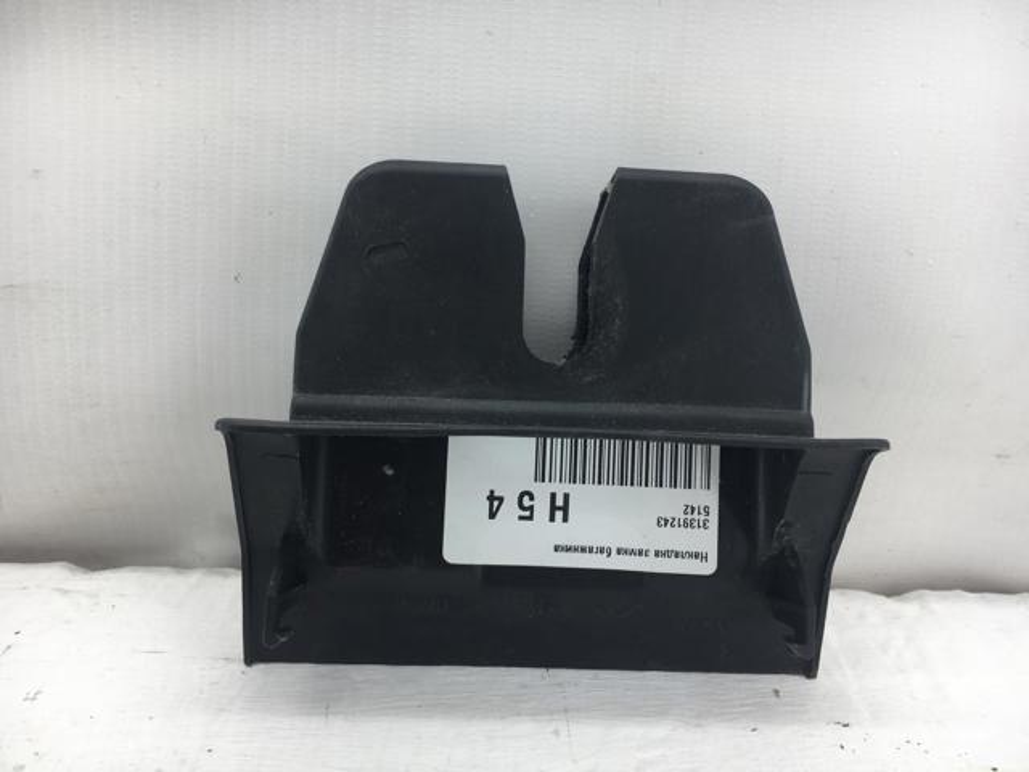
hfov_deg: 61.7
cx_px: 514
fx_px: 862
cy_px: 386
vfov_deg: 48.2
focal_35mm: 29
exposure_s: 1/104
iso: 25
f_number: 2.2
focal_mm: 4.15
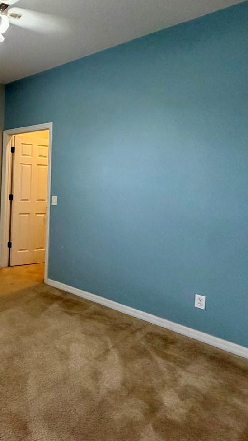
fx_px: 292
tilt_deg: -0.5
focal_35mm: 25
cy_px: 185
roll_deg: -1.2
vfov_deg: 73.5
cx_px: -35
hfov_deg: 37.2
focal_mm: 2.22
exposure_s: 1/60
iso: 250
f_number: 2.2
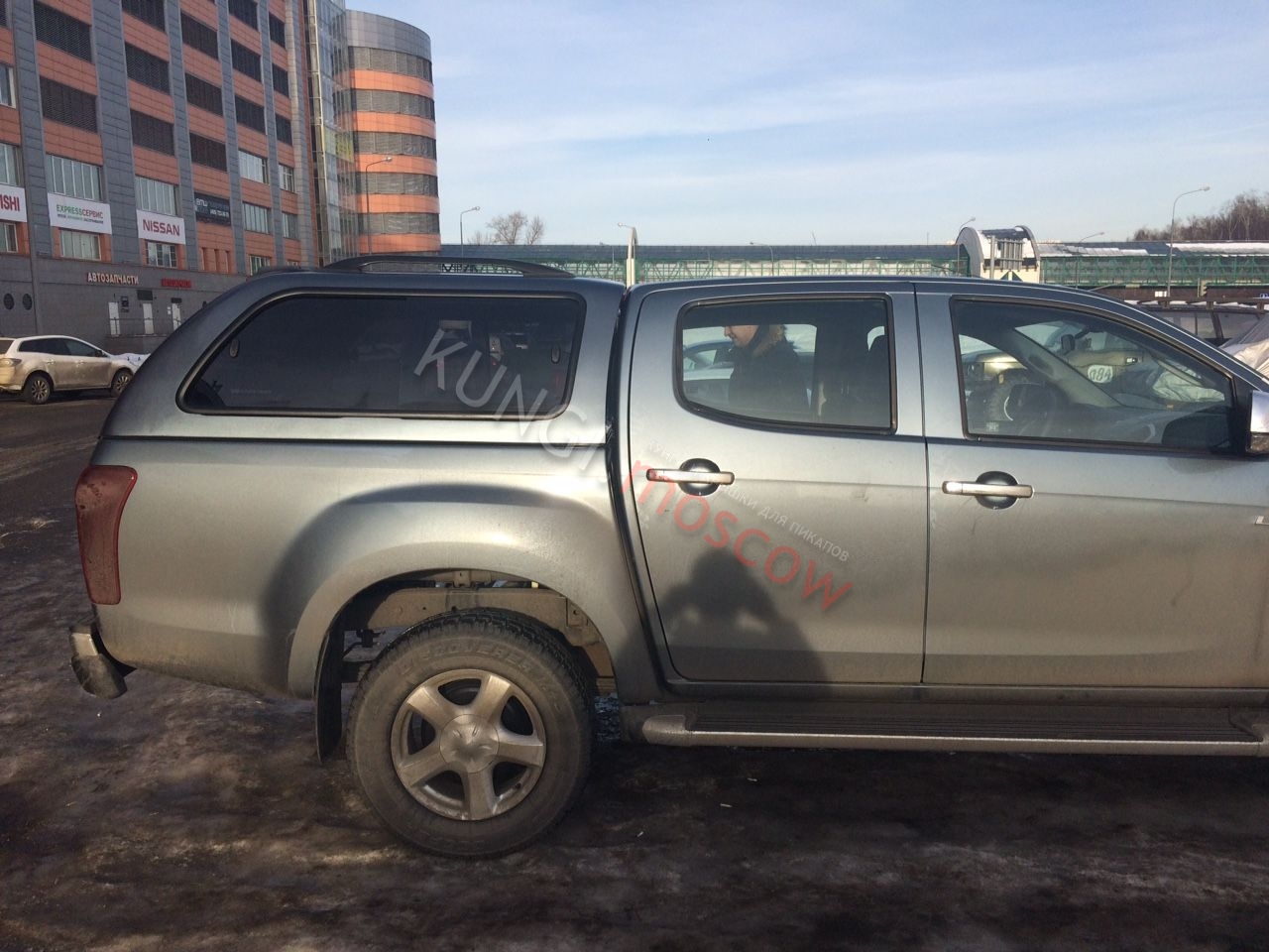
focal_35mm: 29
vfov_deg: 48.2
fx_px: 1063
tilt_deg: -5.8
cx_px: 634
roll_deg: +1.3
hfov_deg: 61.7
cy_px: 476
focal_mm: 4.15
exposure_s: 1/1709
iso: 32
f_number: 2.2
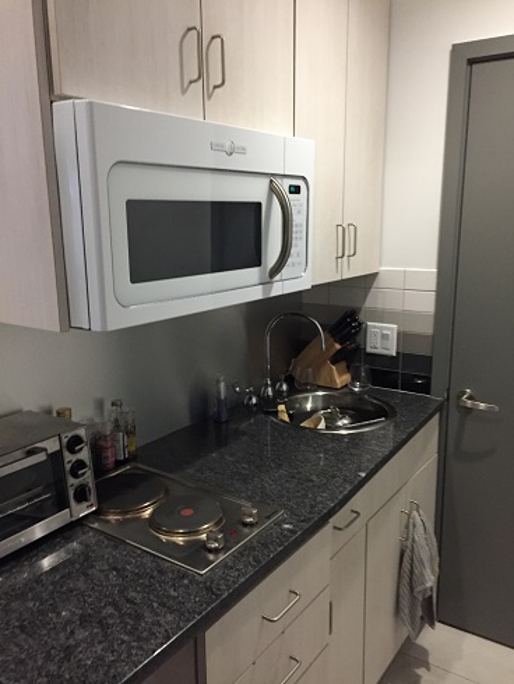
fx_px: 574
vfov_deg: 61.6
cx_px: 257
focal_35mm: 29
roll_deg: +0.0
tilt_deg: -13.0
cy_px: 342
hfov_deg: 48.3
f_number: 2.2
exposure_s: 1/17
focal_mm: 4.15
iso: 250
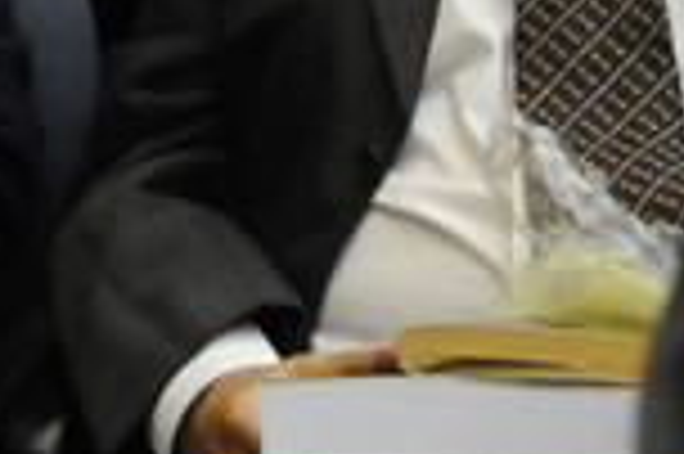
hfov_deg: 12.1
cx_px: 441
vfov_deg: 7.9
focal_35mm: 170
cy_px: -272
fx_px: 3226
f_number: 2.8
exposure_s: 1/160
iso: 5000
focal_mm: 36
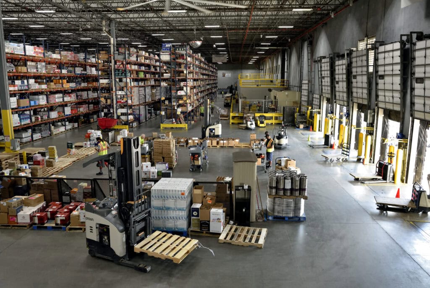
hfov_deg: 63.6
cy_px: 144
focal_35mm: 29
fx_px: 347
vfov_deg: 45.0
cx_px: 215
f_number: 5.6
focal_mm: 29
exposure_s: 1/40
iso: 1600
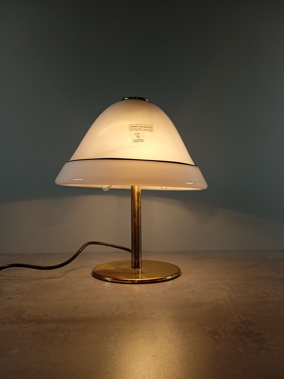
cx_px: 142
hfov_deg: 49.7
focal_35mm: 28
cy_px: 190
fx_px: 306
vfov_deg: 63.4
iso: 100
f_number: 2.2
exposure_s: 1/139
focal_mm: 3.43
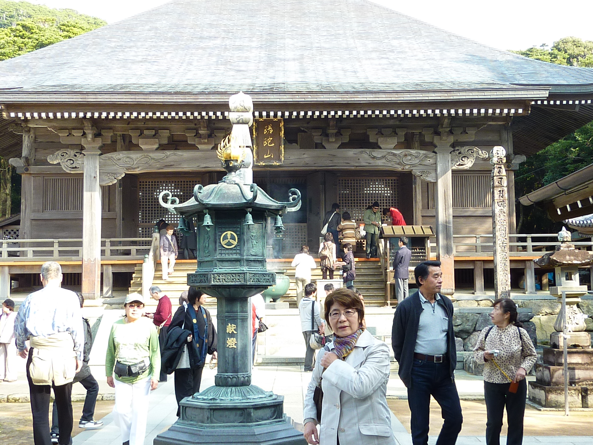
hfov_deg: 39.7
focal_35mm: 48
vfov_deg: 30.3
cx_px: 296
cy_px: 222
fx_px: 822
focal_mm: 4.4
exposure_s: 1/100
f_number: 3.3
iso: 80
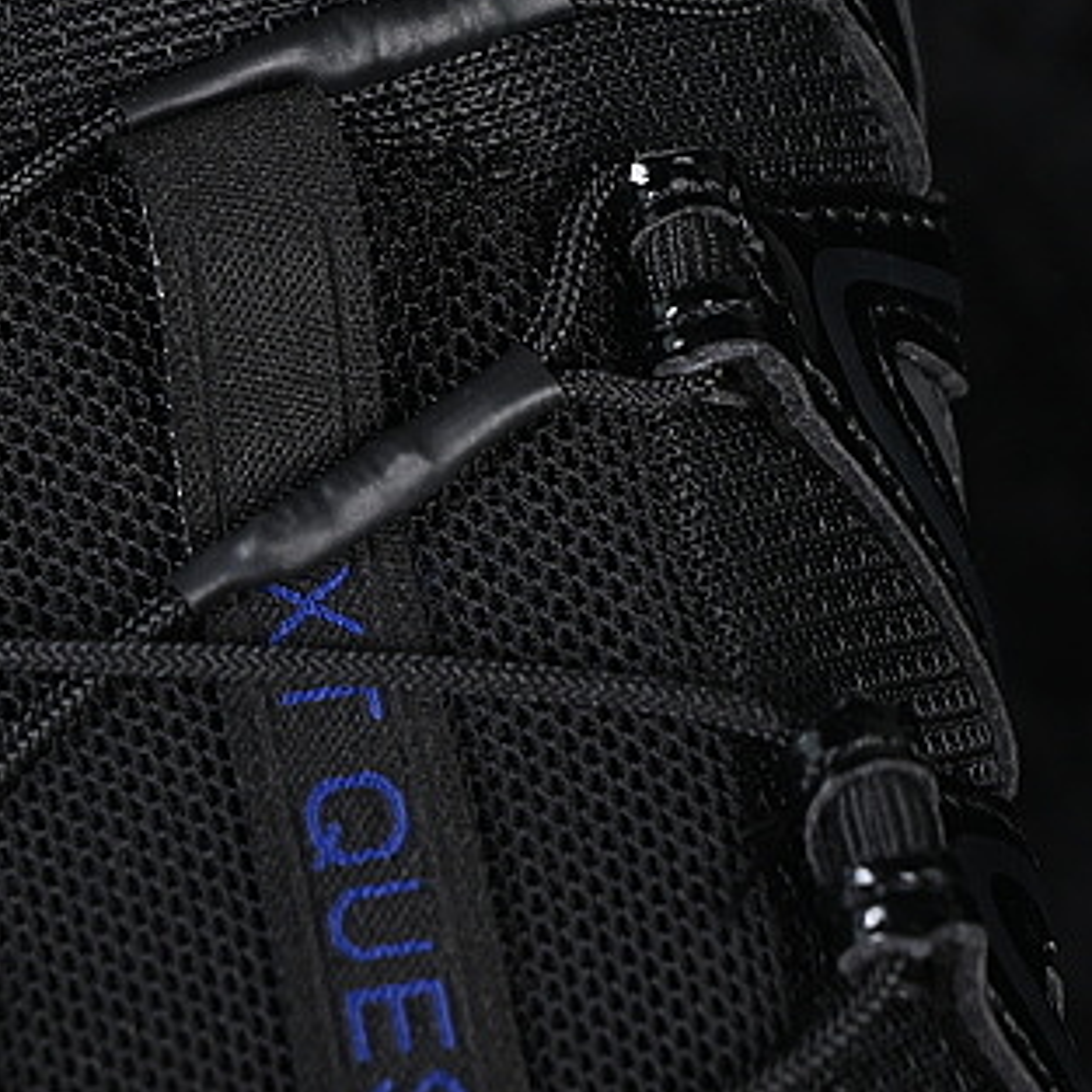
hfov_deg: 7.9
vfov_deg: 7.9
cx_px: 258
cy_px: 230
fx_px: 7852
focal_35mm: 220
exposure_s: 1/50
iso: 160
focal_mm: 50
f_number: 6.3
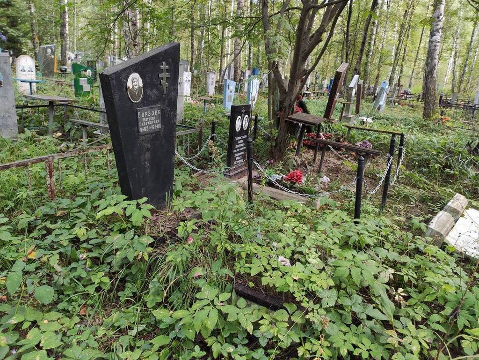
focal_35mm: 26
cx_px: 240
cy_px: 180
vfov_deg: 53.1
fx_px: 360
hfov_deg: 67.3
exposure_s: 1/50
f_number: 1.75
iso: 169
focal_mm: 4.77
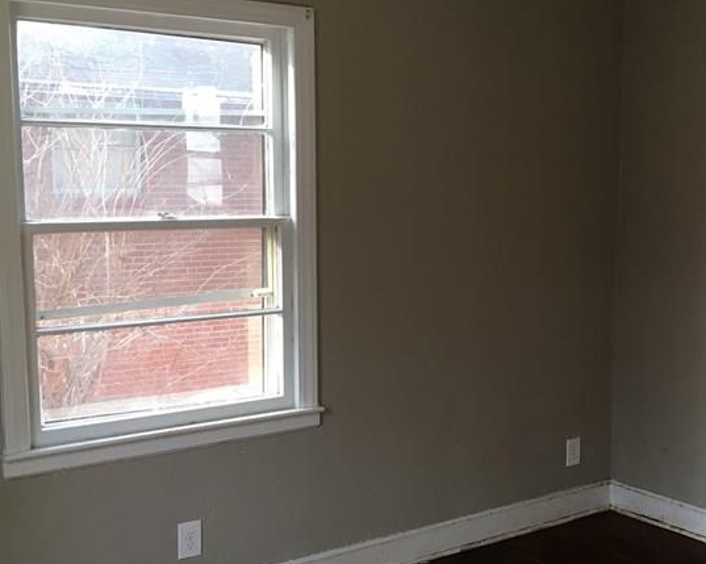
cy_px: 329
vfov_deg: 28.0
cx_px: 597
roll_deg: -2.0
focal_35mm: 54
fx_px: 1128
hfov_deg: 33.4
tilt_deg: -8.5
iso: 25
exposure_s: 1/30
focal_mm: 4.15
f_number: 2.2
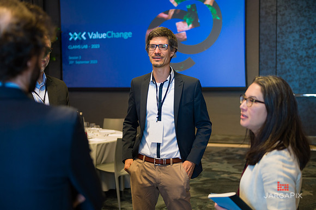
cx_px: 158
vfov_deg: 25.3
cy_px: 105
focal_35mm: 53
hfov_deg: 37.3
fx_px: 468
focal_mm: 52
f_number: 3.2
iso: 1600
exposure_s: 1/200
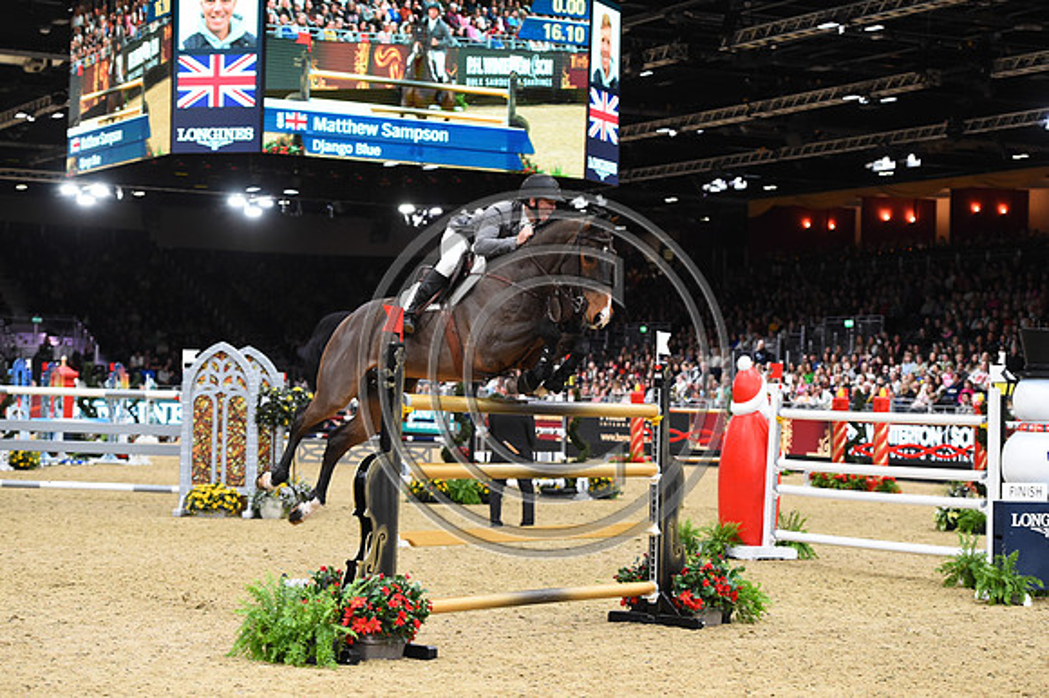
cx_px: 524
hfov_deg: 23.7
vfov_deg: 15.9
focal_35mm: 86
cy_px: 349
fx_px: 2504
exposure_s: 1/800
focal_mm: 86
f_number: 3.5
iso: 5000
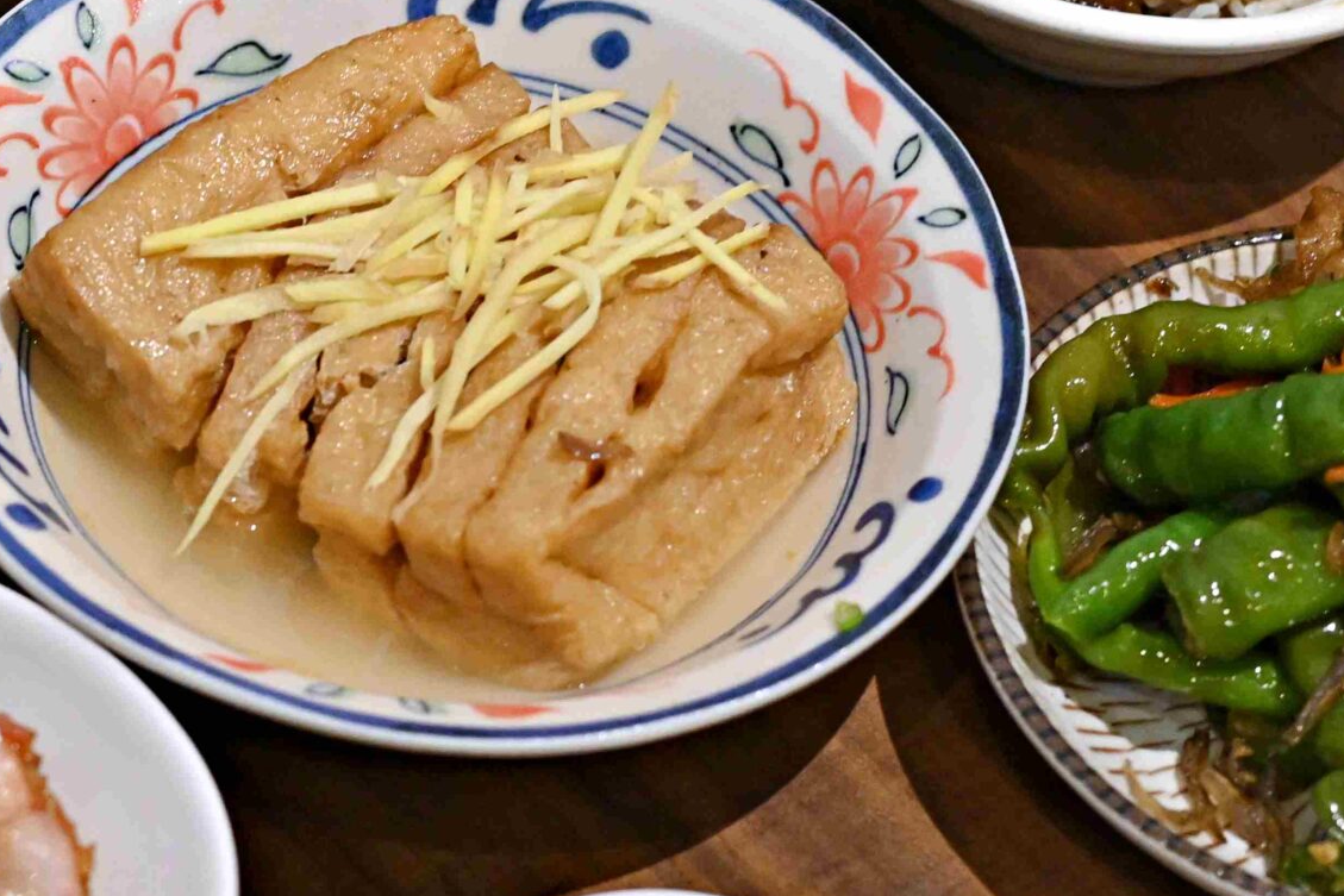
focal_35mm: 170
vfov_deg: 8.1
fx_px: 6347
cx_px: 121
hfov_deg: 12.0
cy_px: 379
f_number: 3.2
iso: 2500
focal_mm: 50
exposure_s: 1/200
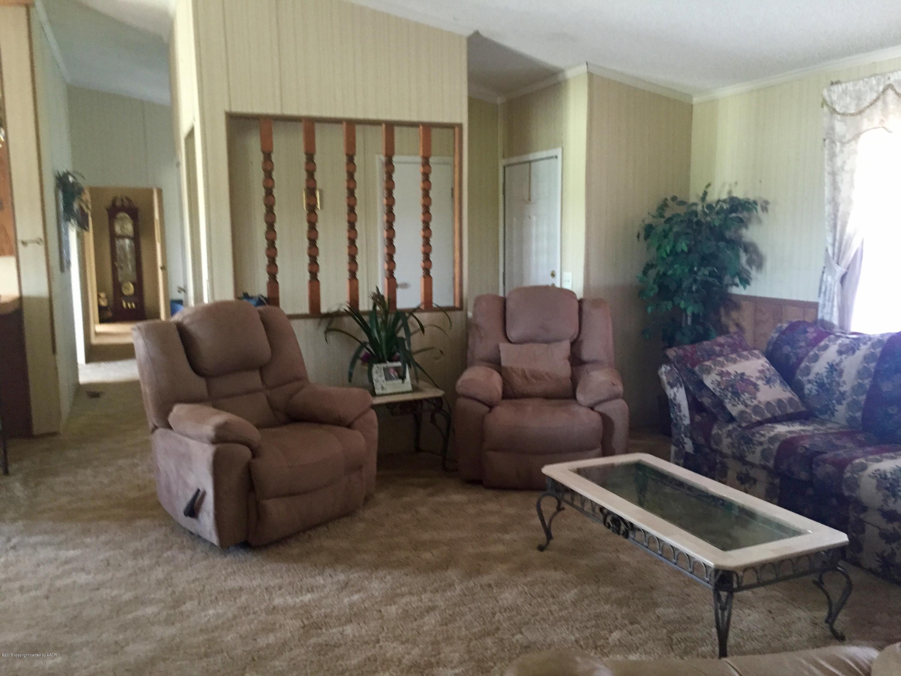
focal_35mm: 29
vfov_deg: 48.2
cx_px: 450
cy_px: 338
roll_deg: -1.1
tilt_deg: -7.9
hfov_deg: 61.7
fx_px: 755
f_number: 2.2
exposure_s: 1/17
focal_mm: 4.15
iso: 250
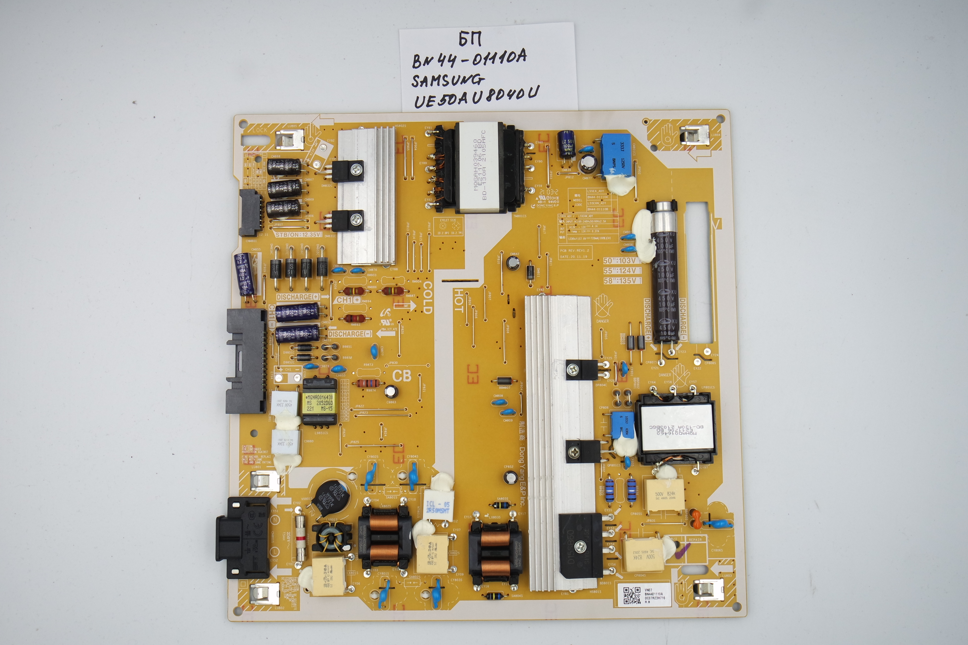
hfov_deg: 48.5
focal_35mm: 40
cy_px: 322
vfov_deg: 33.4
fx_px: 1075
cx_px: 484
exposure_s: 1/125
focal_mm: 15
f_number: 5.6
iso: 160
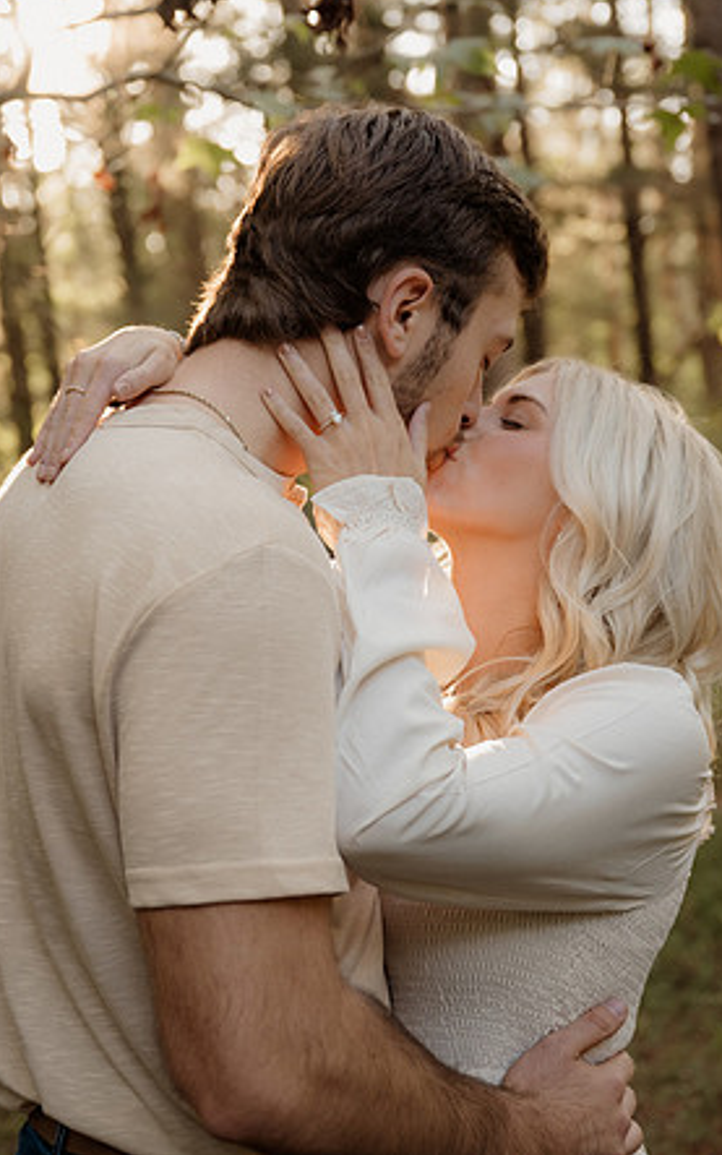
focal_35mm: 60
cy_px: 571
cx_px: 336
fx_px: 1888
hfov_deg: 21.6
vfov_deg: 34.0
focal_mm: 39
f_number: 2.8
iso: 500
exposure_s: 1/125
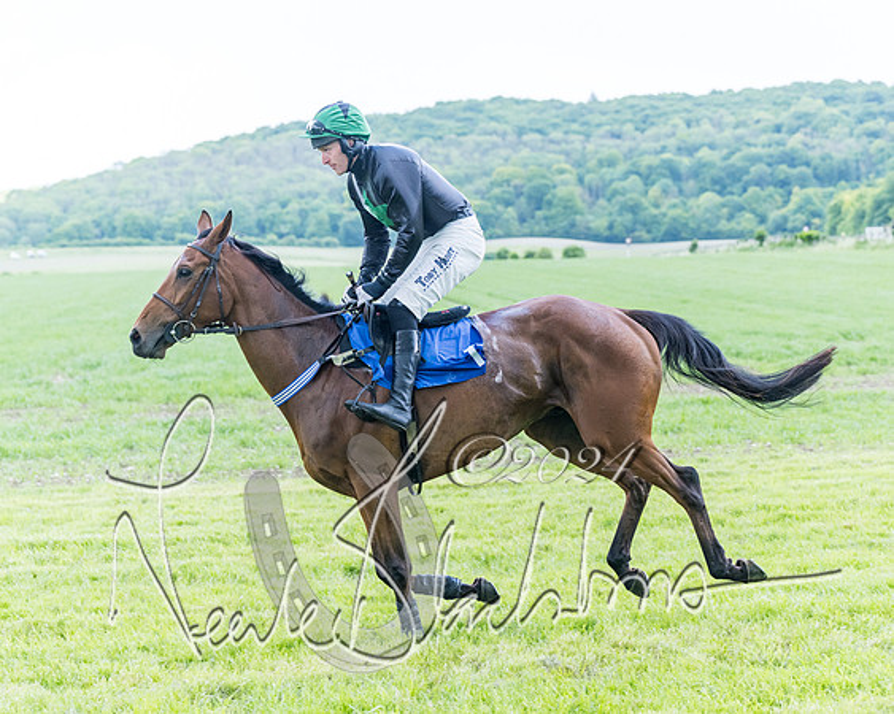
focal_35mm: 85
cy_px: 358
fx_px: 2255
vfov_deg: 18.0
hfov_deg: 22.4
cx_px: 462
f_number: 4
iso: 800
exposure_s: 1/1600
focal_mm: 70
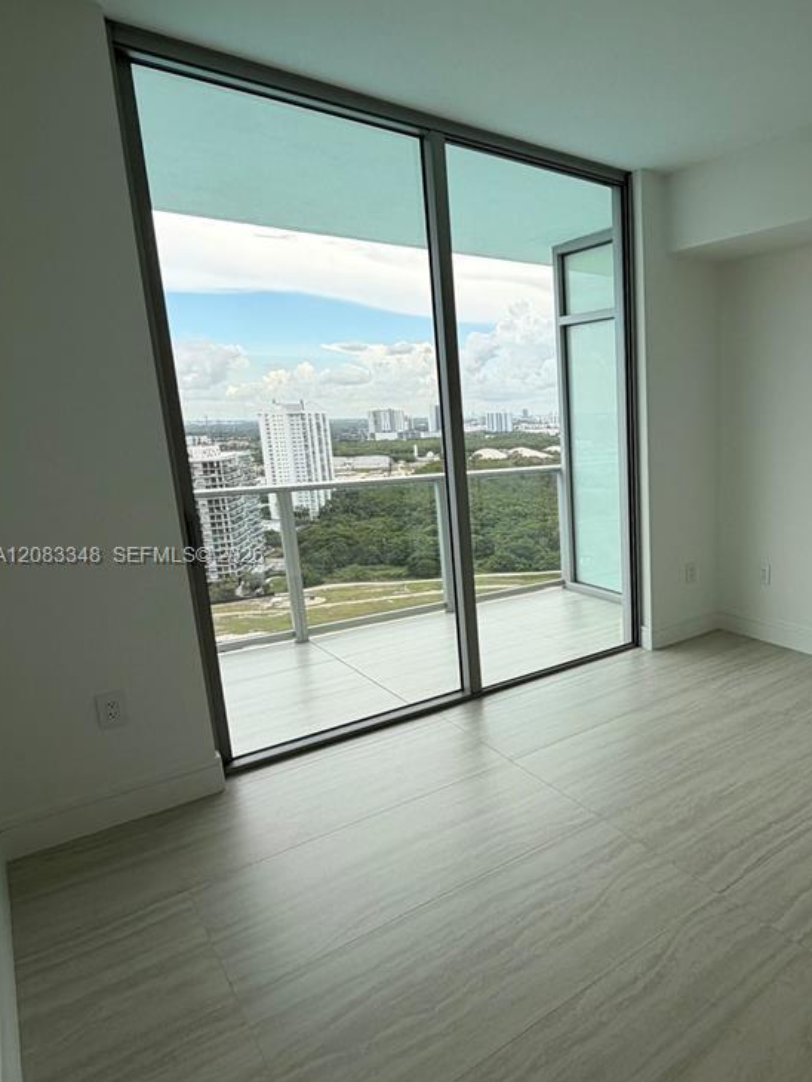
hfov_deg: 54.6
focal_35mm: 23
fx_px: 719
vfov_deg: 73.9
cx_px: 656
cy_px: 557
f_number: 2.2
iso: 40
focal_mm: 2.22
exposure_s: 1/207
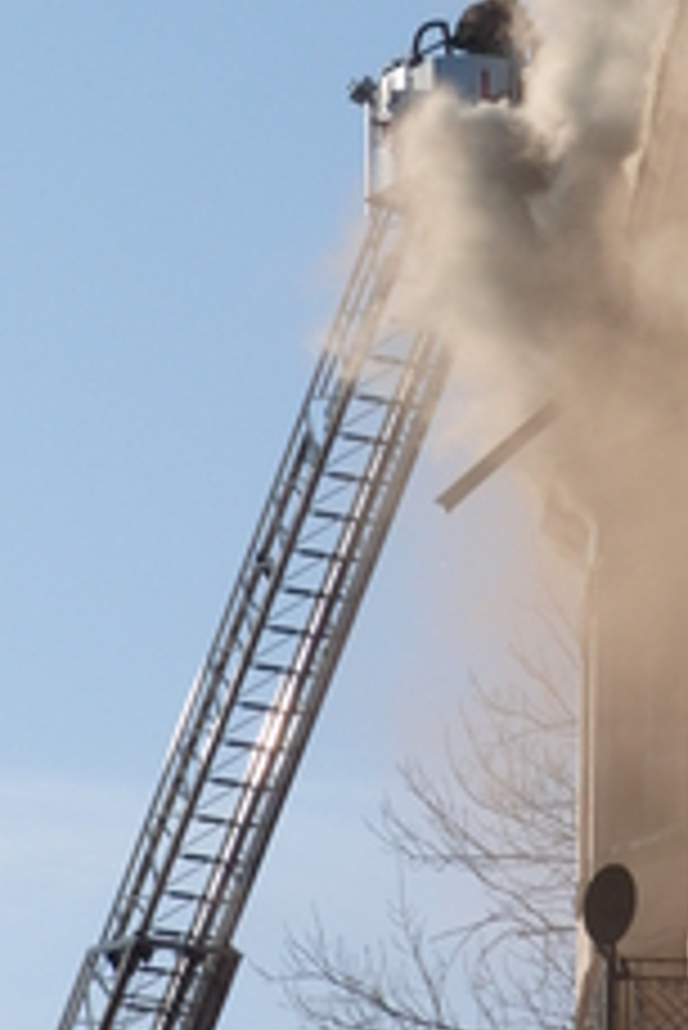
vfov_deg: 6.3
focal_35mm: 329
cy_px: 328
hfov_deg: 4.2
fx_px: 9416
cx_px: 472
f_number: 7.6
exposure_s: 1/750
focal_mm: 33.7
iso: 80
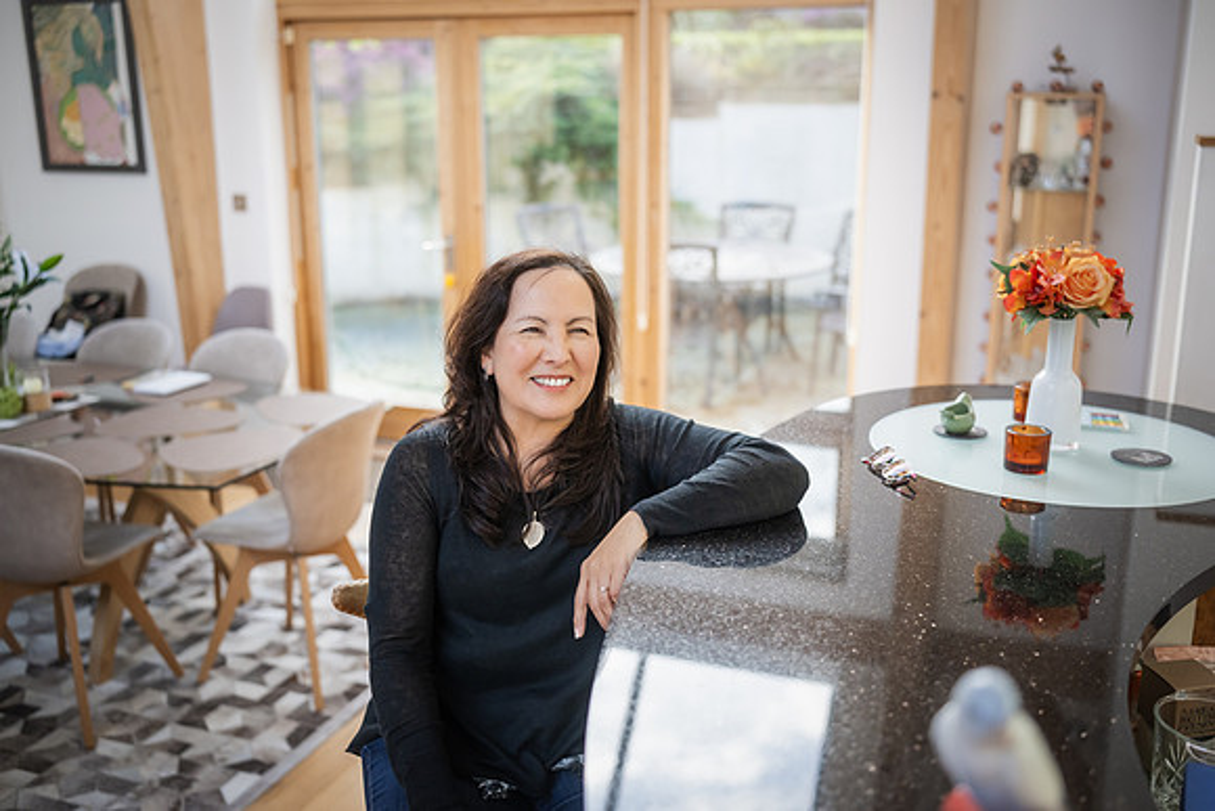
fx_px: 1181
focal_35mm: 35
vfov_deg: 37.9
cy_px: 406
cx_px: 608
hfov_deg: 54.4
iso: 1100
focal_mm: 35
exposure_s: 1/800
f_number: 2
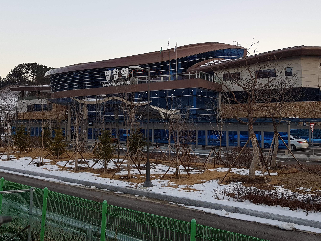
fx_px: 362
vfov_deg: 36.6
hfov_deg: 47.6
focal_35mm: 39
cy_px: 88
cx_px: 189
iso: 50
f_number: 1.7
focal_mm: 4.2
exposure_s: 1/290
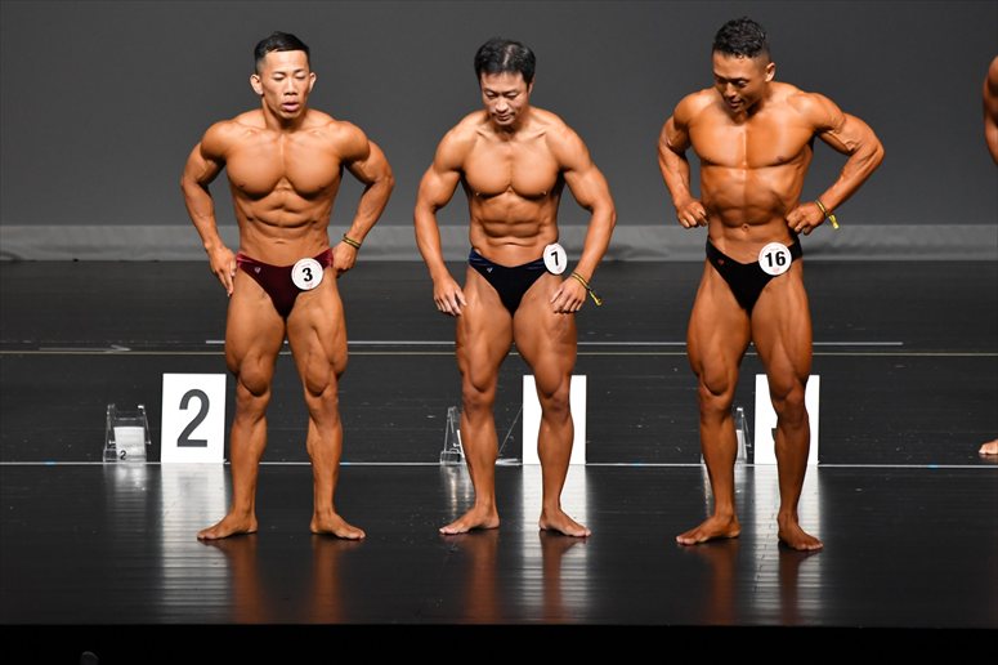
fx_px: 8313
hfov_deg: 6.9
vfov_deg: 4.6
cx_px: 499
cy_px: 332
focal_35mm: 300
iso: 2500
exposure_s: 1/400
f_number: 5.6
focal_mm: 200
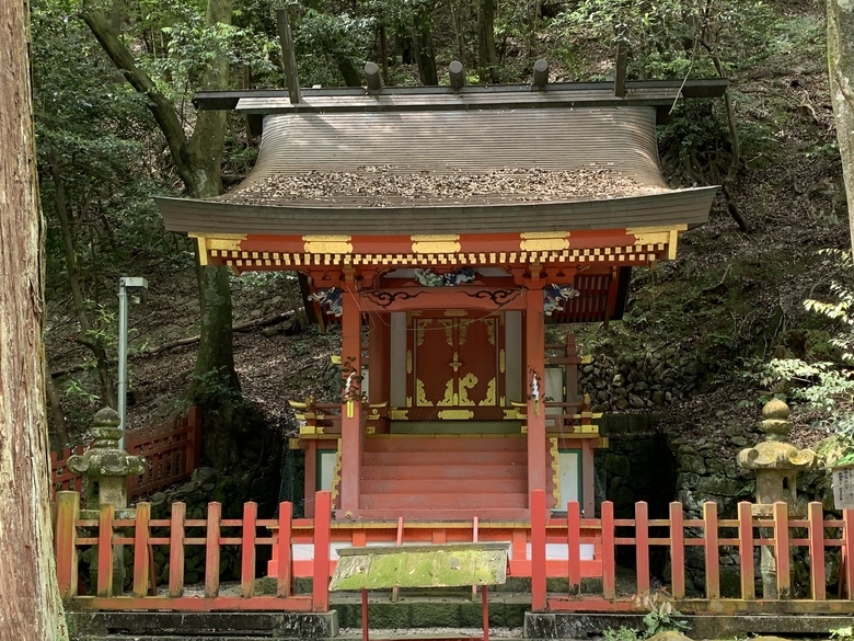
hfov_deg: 46.8
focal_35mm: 40
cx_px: 449
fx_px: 987
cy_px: 425
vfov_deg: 35.6
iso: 100
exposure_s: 1/121
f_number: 1.8
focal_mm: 4.25
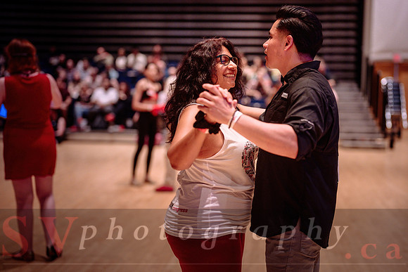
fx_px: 608
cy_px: 126
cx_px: 219
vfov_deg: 25.2
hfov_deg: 37.1
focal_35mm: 54
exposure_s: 1/200
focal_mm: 50
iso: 1600
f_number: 1.4
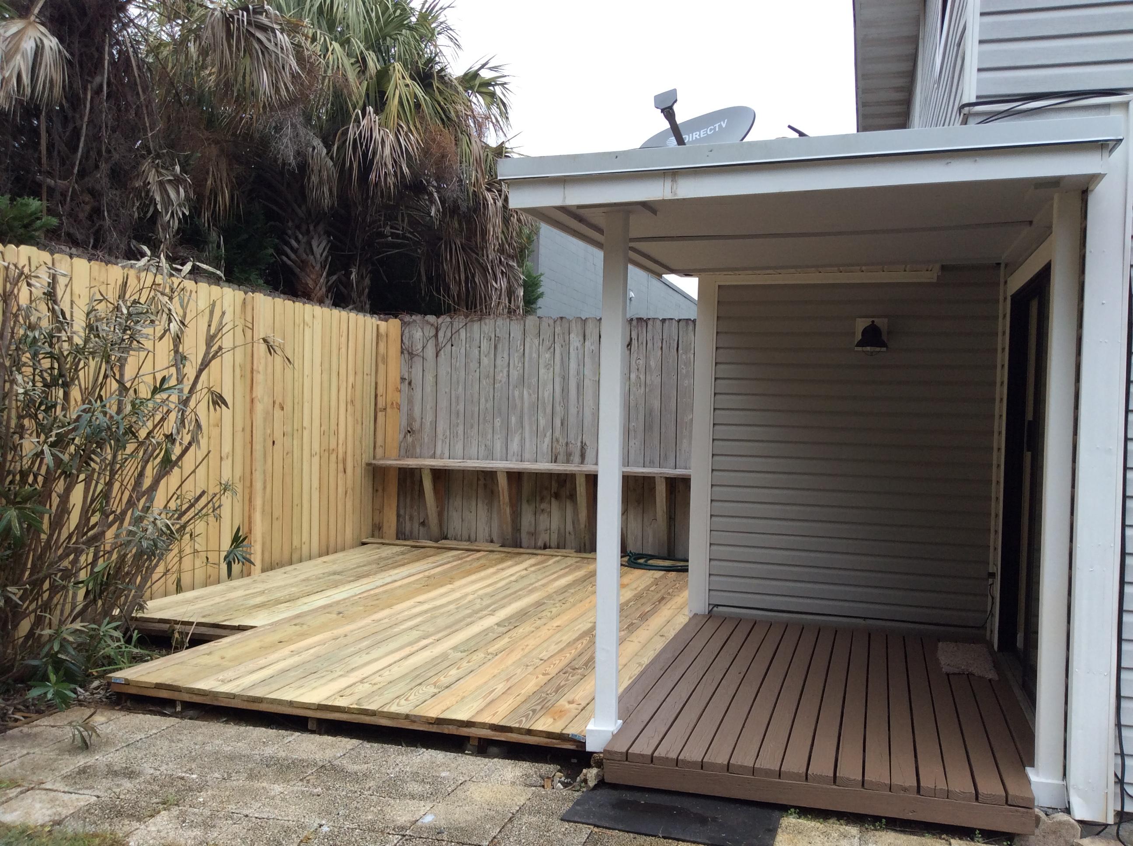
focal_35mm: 32
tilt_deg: -1.4
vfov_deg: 44.1
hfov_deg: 56.9
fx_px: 1046
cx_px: 566
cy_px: 423
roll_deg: -1.5
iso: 32
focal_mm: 3.3
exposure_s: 1/279
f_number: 2.4
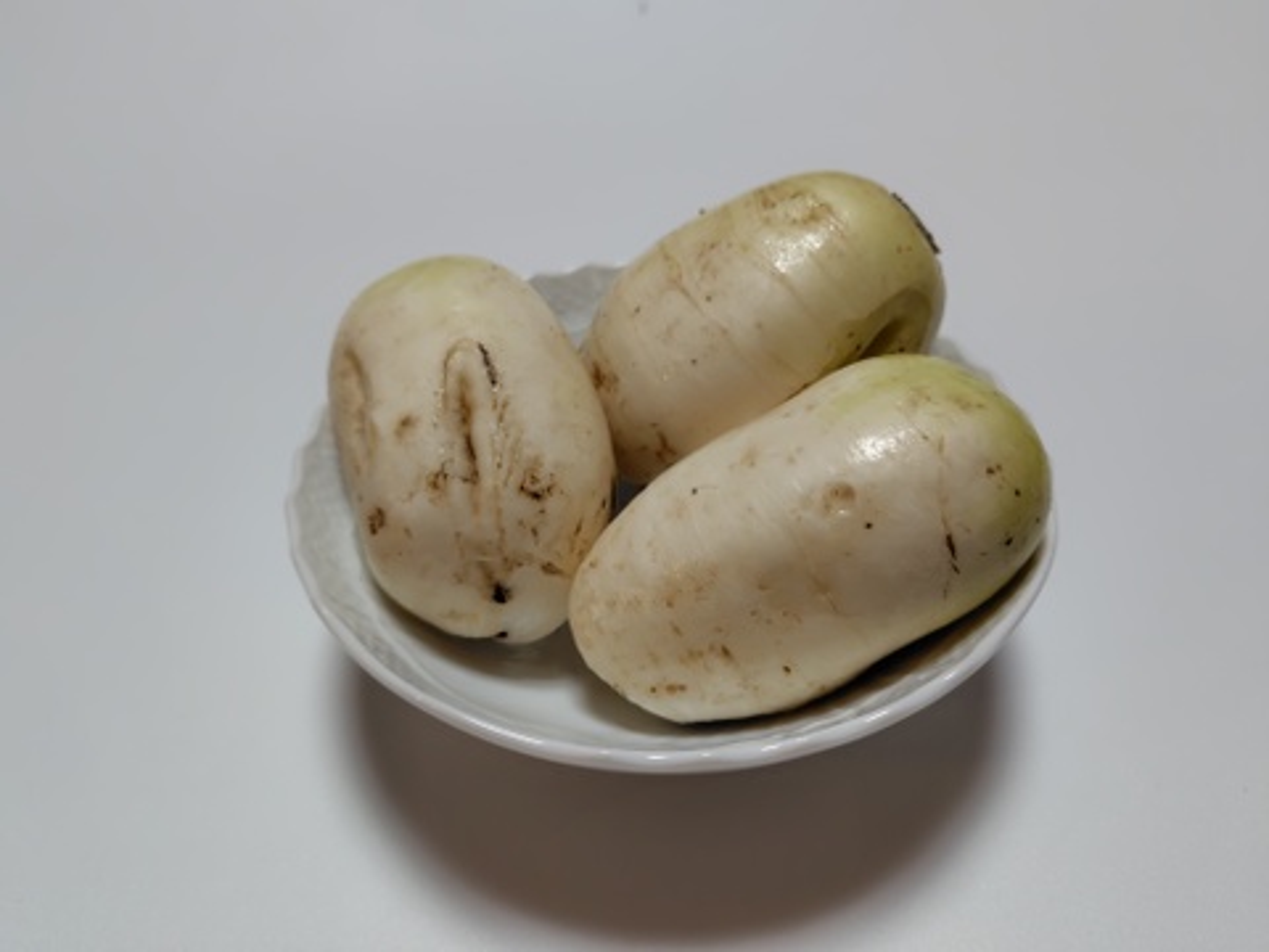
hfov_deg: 73.9
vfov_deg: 58.9
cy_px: 476
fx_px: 843
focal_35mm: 23
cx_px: 634
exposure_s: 1/60
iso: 362
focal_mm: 5.6
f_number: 1.9
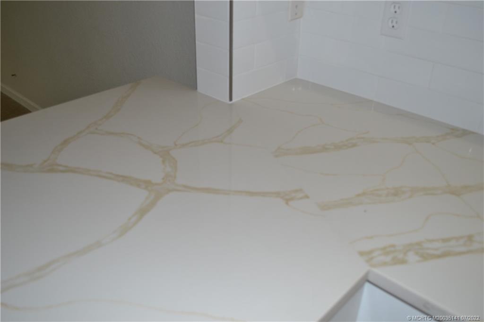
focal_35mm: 30
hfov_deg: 61.9
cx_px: 242
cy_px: 161
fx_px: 403
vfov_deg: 43.6
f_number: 4.5
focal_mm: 20
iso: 400
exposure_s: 1/125
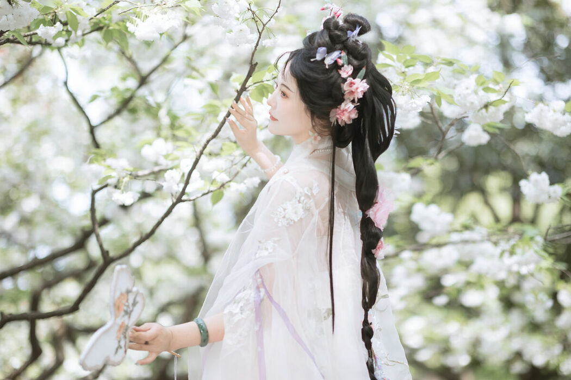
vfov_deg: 16.1
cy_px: 190
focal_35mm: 85
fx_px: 1348
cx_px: 286
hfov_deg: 23.9
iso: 100
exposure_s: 1/640
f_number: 1.8
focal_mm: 85
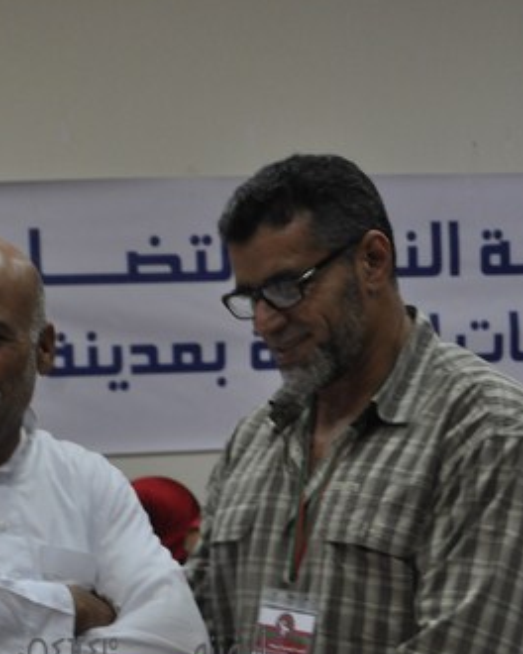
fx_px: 2901
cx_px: 141
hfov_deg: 10.3
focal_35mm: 150
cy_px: 372
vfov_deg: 12.9
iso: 800
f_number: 5.6
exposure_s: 1/40
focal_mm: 55
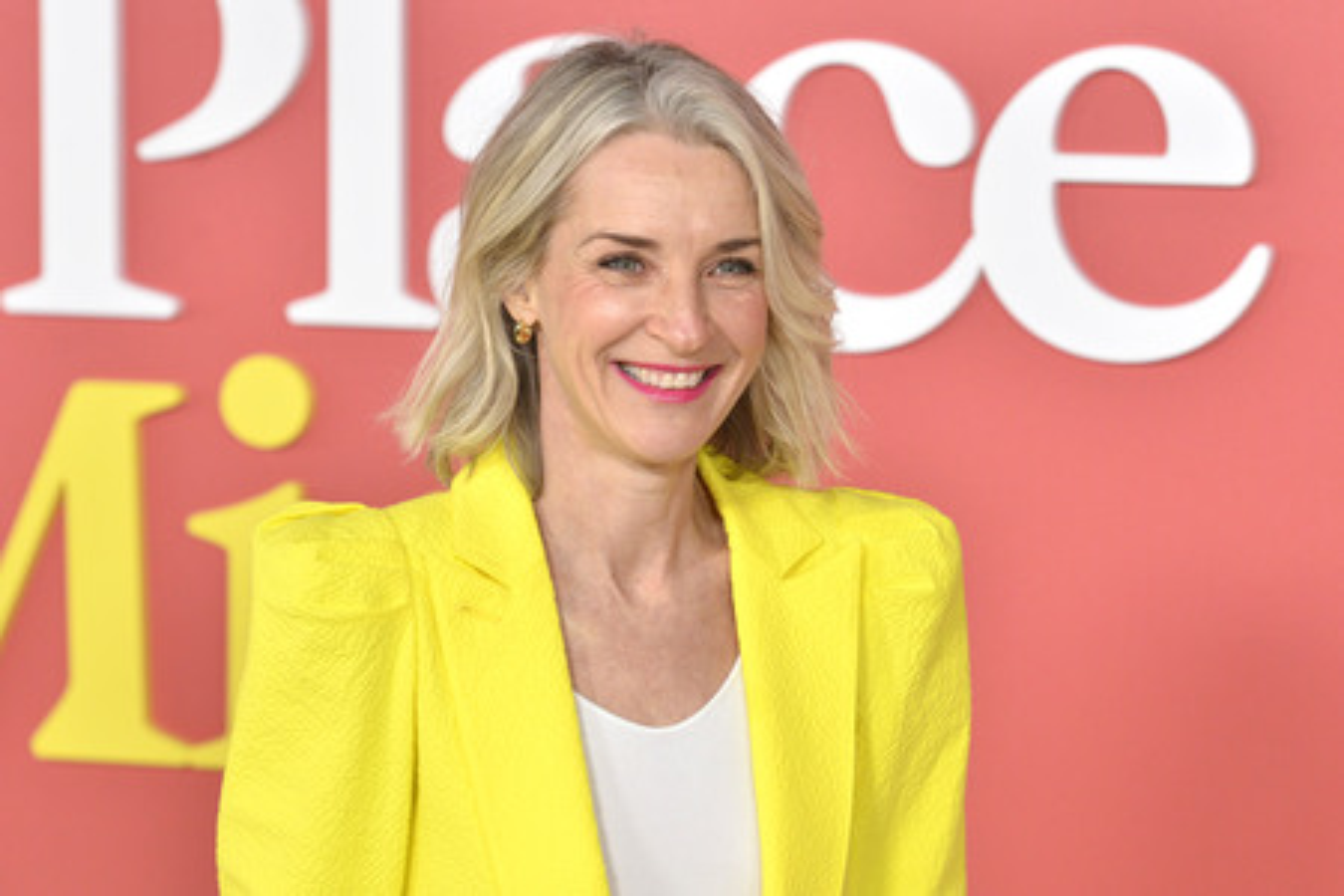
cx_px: 672
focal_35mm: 122
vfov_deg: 11.2
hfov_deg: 16.8
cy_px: 448
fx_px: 4554
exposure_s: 1/320
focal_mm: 122
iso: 2000
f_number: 6.3
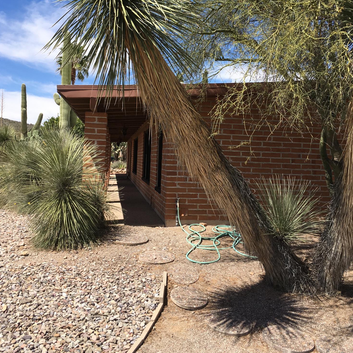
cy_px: 129
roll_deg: -2.1
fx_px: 404
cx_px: 176
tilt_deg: +1.8
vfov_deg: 46.7
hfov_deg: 47.2
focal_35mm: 35
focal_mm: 4.15
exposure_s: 1/1425
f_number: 2.2
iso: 25
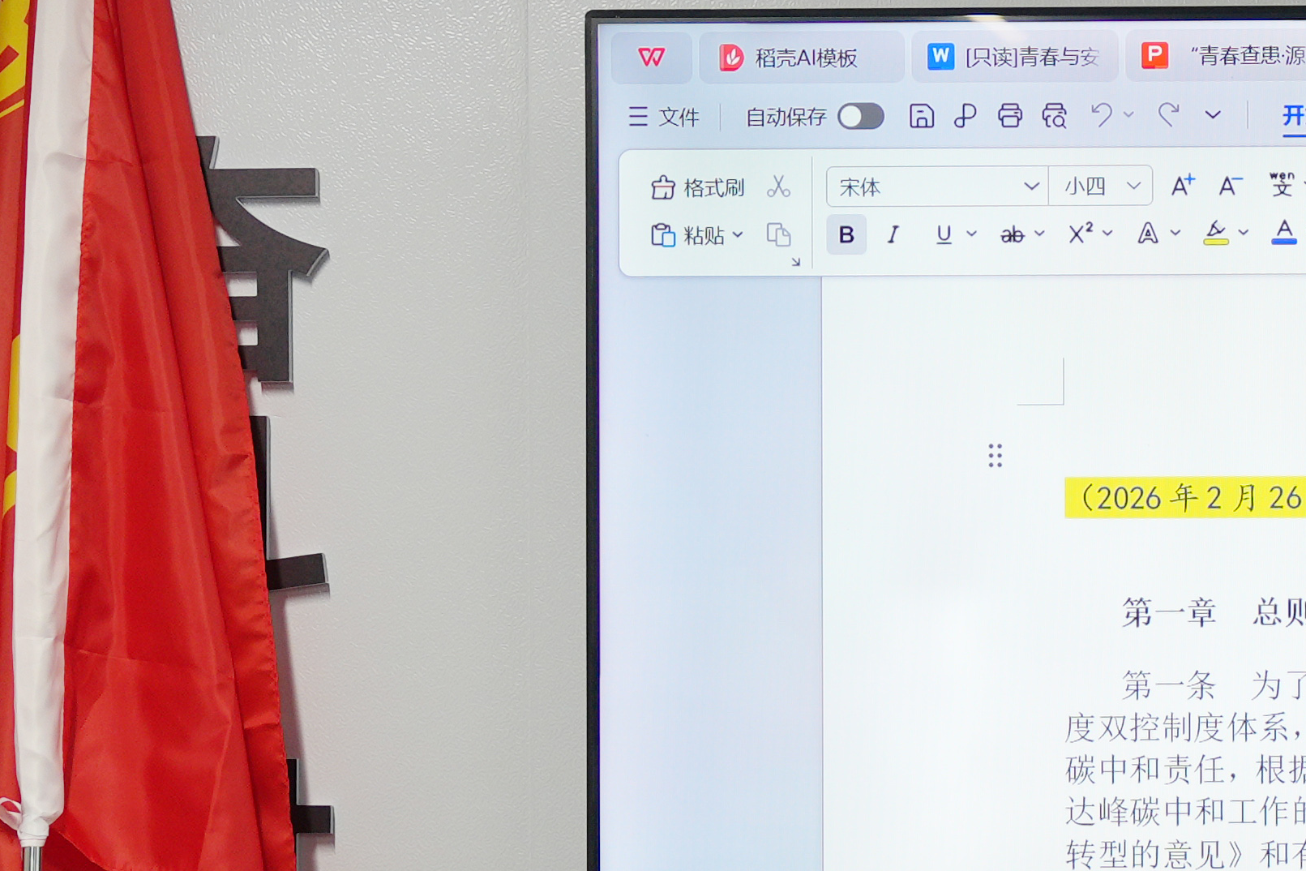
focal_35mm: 236
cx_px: 1460
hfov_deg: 8.6
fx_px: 8561
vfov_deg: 5.8
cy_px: 853
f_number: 2.8
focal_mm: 40
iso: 100
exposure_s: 1/40
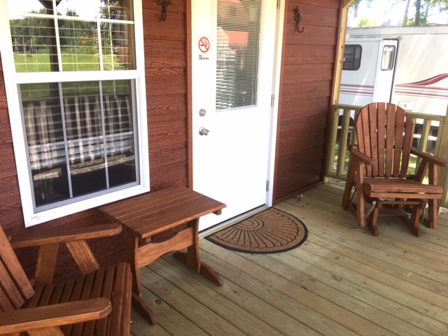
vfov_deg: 48.2
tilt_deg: -16.6
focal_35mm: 29
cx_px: 224
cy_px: 168
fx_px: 375
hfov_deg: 61.7
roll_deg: -0.6
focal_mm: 4.15
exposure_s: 1/120
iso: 40
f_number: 2.2
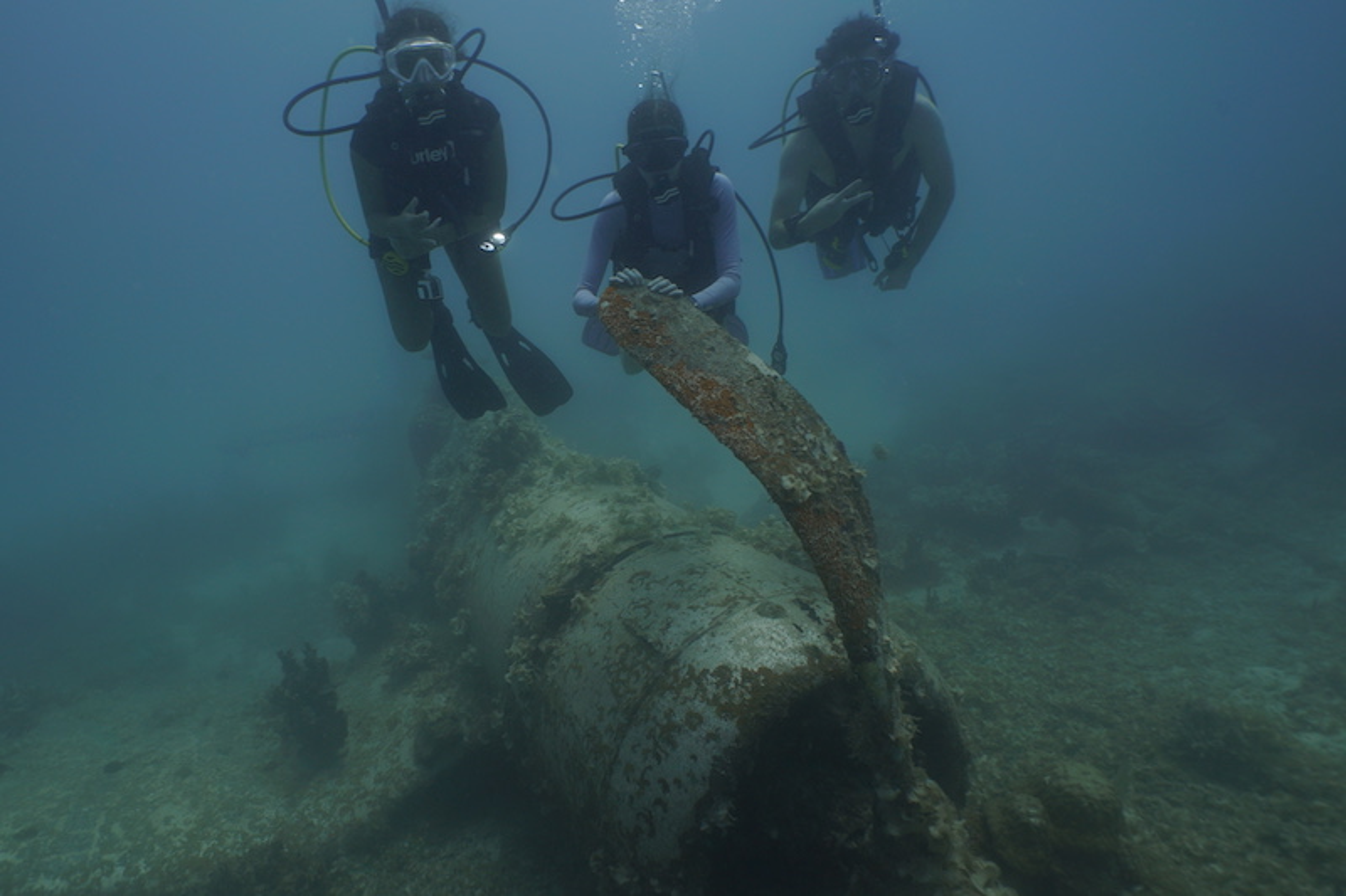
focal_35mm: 16
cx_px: 673
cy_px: 448
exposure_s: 1/160
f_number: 8
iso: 100
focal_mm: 16
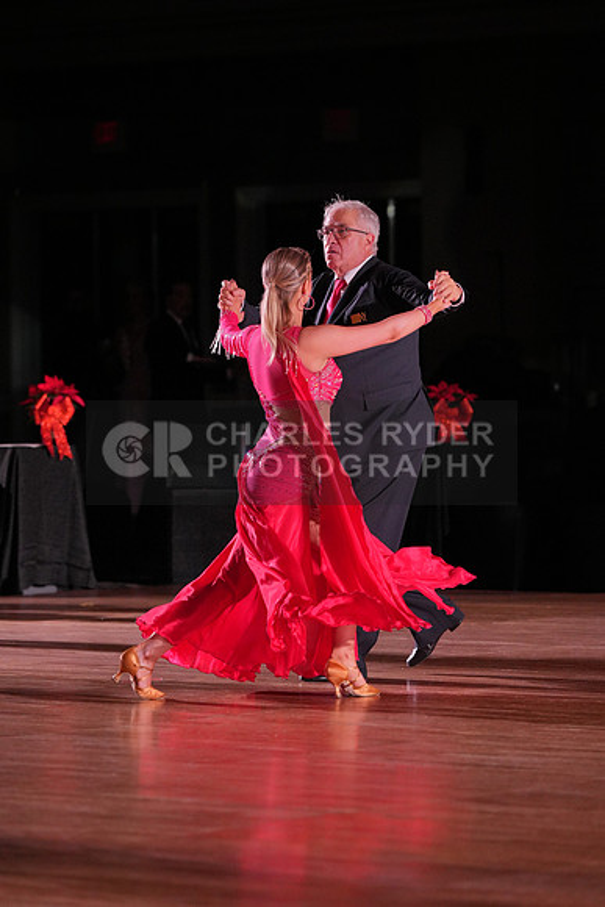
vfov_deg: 12.0
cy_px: 454
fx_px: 4308
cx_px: 302
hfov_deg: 8.0
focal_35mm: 171
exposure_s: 1/500
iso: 2500
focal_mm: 171
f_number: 4
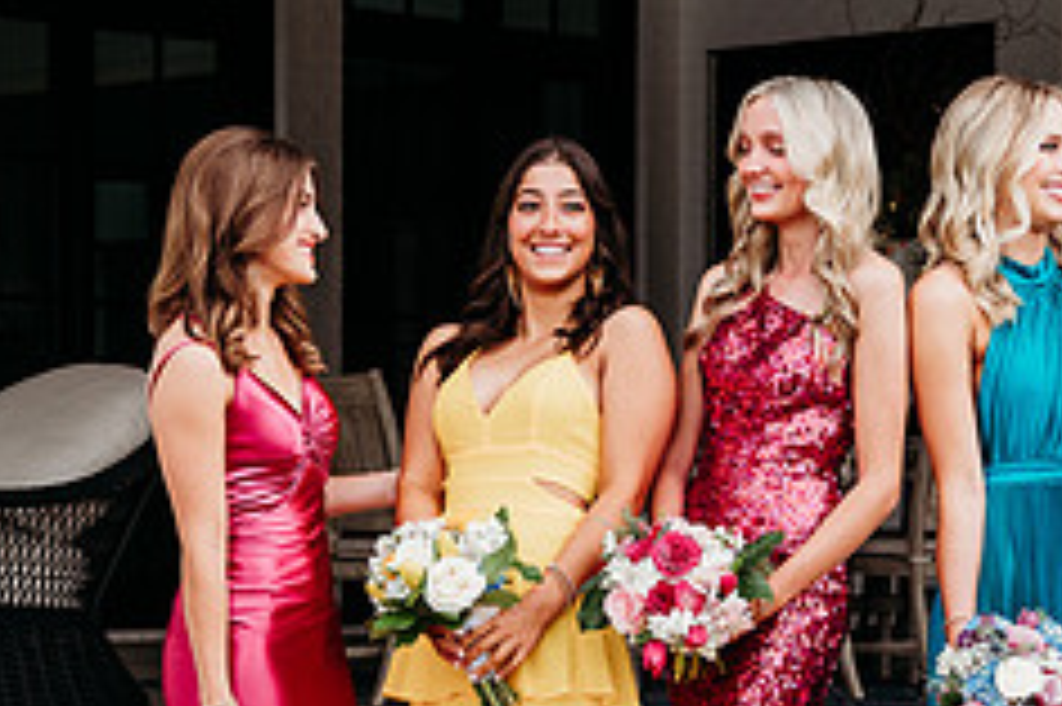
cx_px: 824
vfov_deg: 11.1
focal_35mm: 123
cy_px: 569
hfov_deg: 16.6
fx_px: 3626
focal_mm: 50
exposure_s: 1/320
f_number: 4
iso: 250
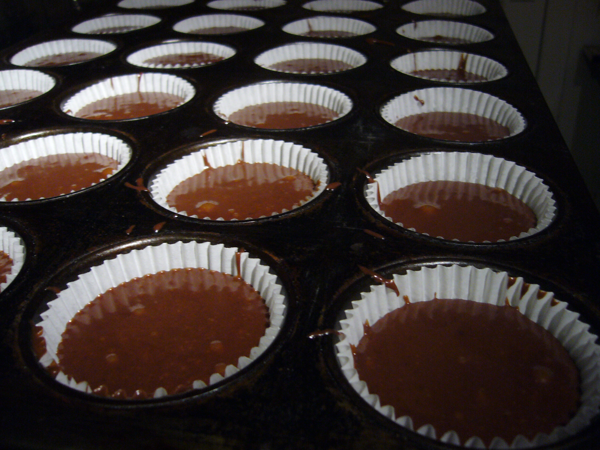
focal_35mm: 35
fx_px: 607
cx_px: 300
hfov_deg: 52.6
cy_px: 225
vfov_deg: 40.7
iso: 200
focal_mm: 5.8
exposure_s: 1/15
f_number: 2.8
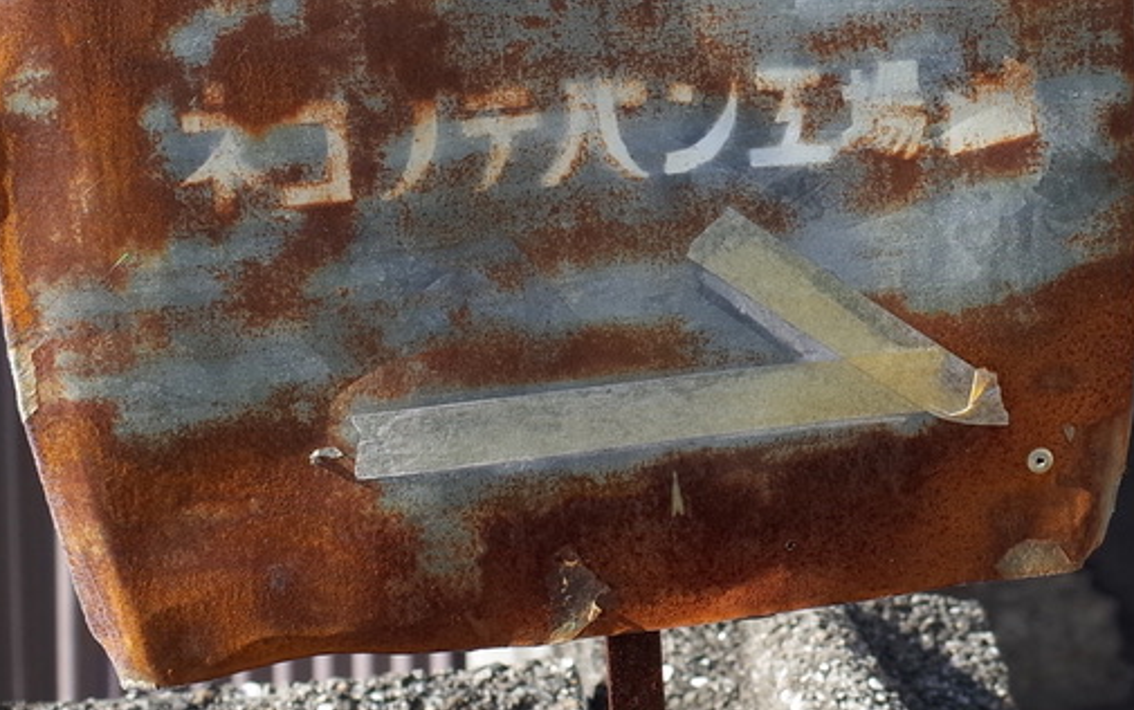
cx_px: 929
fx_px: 3184
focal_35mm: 103
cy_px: 37
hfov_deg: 19.9
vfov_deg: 12.6
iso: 100
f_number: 4
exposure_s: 1/350
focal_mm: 18.3
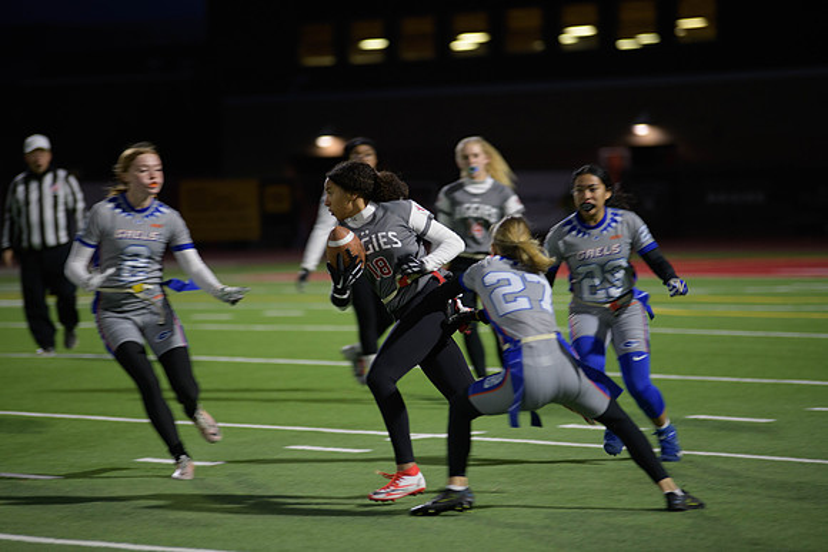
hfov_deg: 11.4
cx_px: 414
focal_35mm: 180
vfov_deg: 7.6
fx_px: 4141
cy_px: 276
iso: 800
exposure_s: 1/200
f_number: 2.8
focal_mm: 180
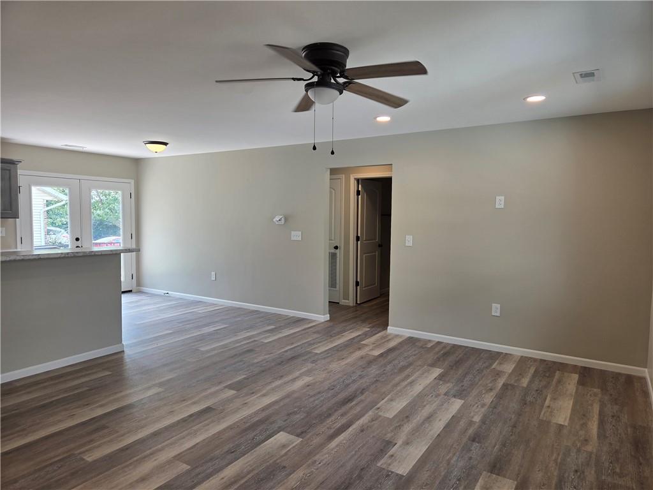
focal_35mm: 23
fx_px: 434
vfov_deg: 58.9
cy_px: 245
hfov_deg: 73.9
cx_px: 326
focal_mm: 5.4
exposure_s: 1/120
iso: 50
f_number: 1.8
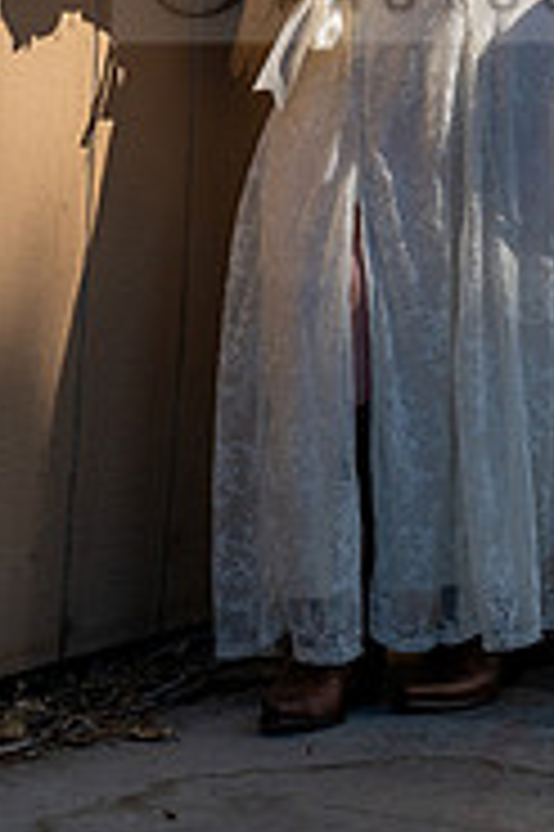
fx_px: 3654
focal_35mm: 158
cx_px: 425
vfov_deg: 12.9
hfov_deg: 8.7
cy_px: 21
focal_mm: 40
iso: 200
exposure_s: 1/400
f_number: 10
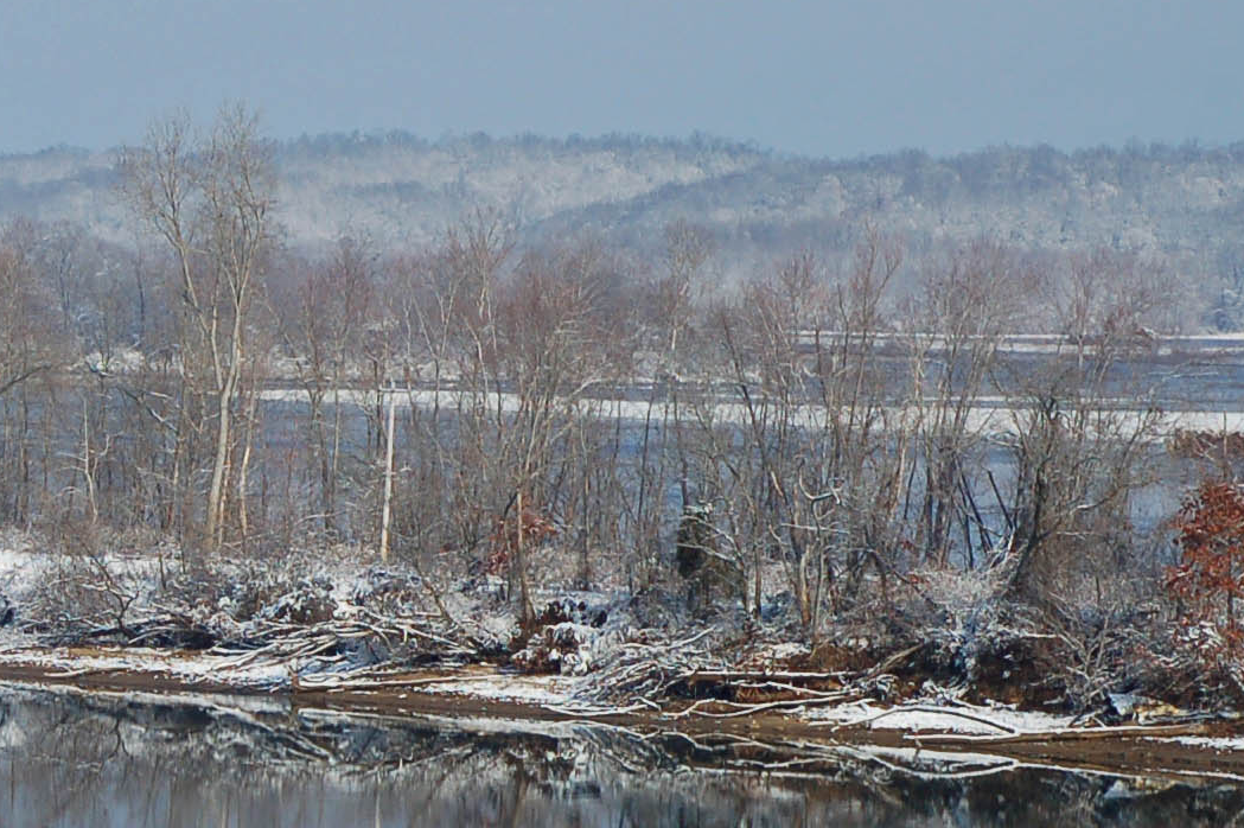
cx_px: -490
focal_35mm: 215
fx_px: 7425
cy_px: 1103
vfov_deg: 6.3
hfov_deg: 9.4
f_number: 11
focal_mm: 50
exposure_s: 1/500
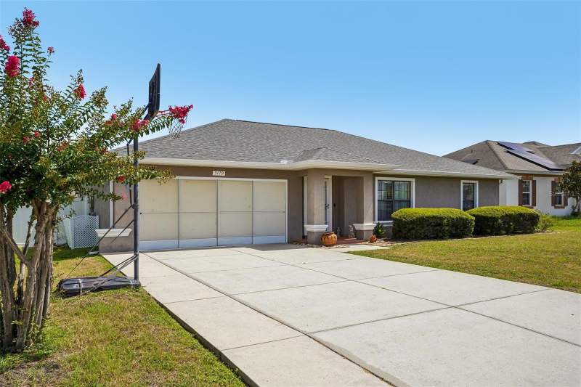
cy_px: 194
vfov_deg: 46.4
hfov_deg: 65.5
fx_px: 452
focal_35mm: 28
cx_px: 290
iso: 800
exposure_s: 1/320
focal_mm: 28
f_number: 20
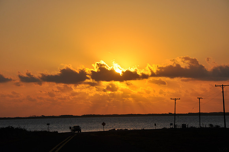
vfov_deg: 8.7
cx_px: 114
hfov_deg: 13.1
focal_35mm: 158
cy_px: 76
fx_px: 1000
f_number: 13
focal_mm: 105
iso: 200
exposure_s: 1/640
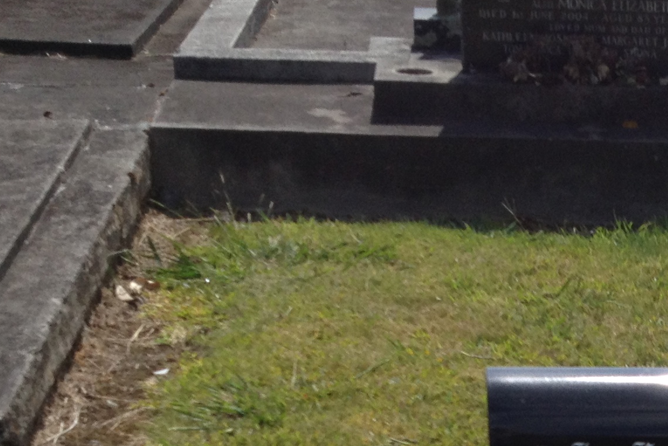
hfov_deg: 18.6
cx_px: 805
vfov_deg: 12.4
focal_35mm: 104
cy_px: 702
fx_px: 1930
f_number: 2.4
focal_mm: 4.28
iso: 50
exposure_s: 1/1905
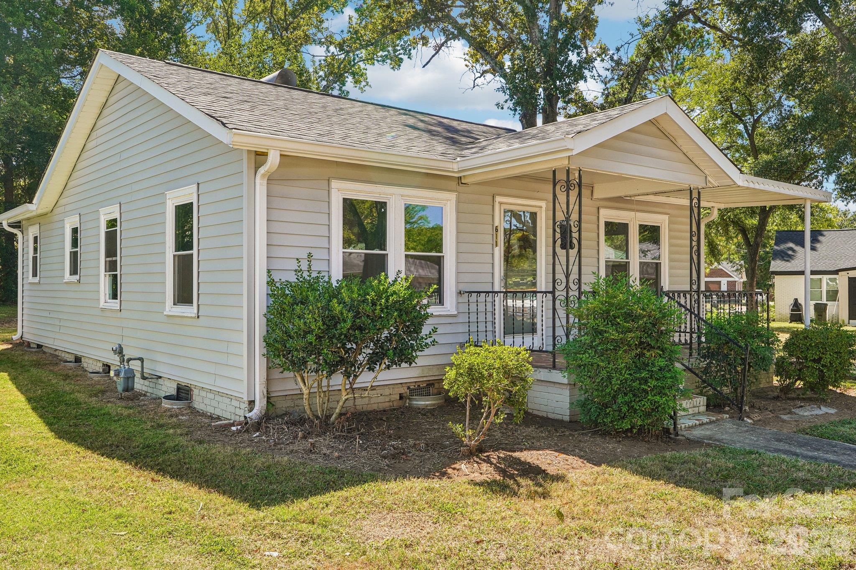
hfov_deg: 61.9
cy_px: 285
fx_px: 713
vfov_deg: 43.6
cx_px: 428
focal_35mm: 30
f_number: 8
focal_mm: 20
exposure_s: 1/30
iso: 100
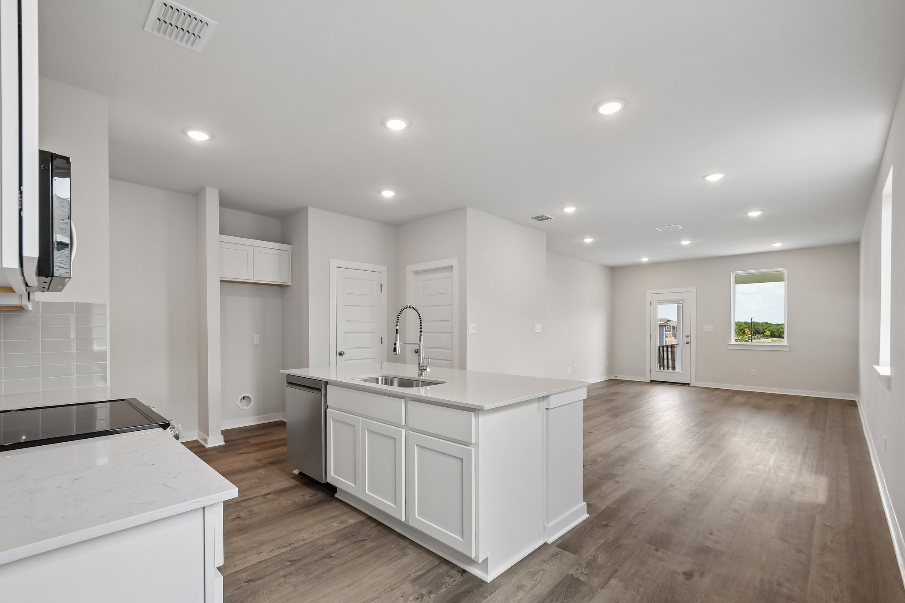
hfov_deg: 100.4
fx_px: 377
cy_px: 302
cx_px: 452
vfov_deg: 77.3
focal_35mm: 15
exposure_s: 1/80
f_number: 8
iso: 400
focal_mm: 10
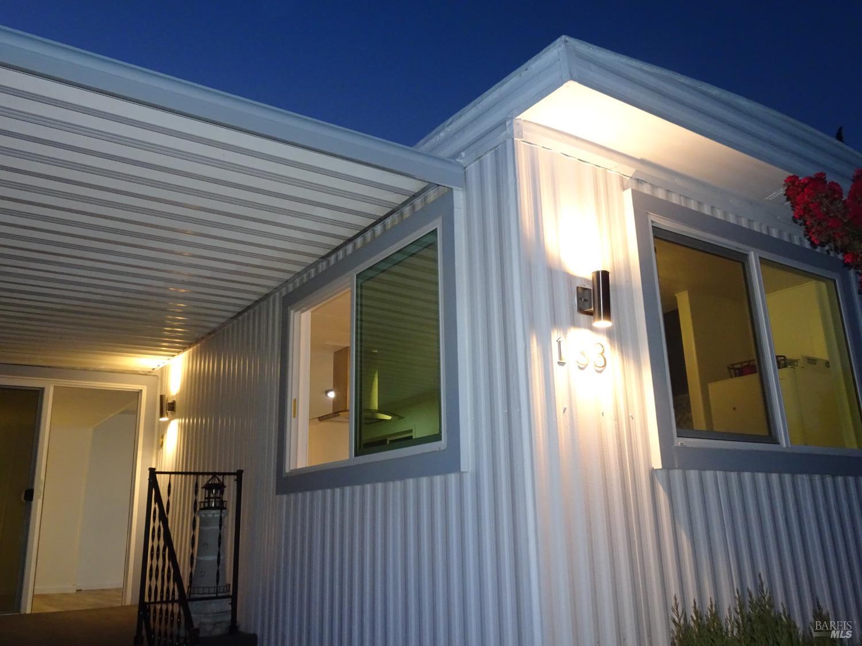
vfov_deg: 48.2
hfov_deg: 61.7
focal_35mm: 29
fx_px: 722
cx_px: 431
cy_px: 323
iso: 500
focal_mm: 4.92
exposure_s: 1/30
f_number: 3.5
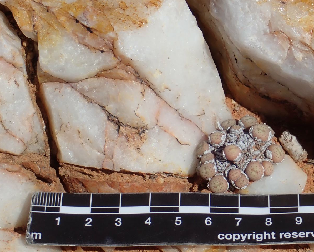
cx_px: 241
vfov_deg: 12.7
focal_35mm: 121
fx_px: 1124
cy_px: 142
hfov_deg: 15.8
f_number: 5.6
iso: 100
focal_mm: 13.47
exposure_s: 1/800
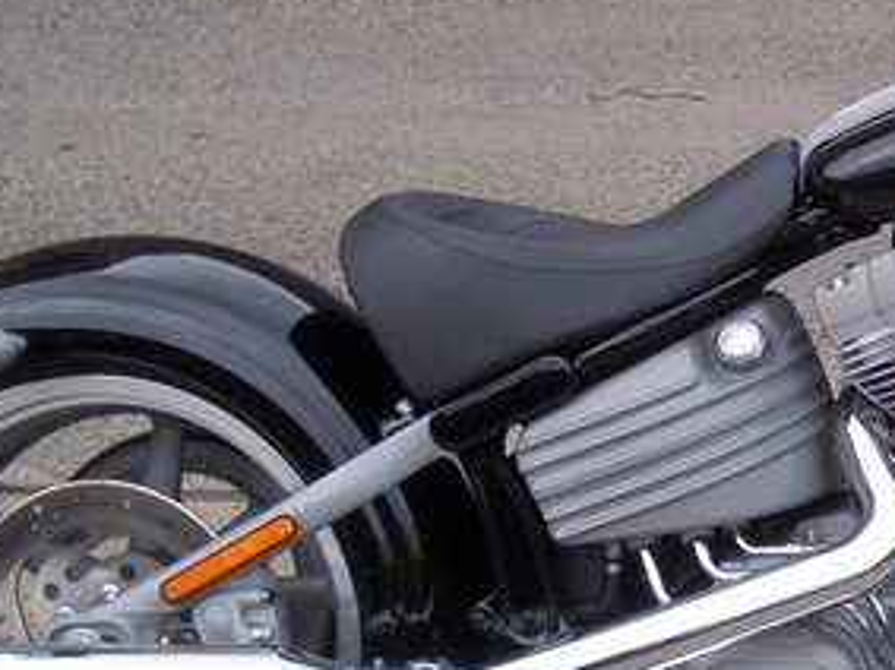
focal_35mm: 99
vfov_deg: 14.9
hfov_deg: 18.9
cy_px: 344
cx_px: 1040
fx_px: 2559
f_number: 2.6
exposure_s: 1/160
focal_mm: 5.8
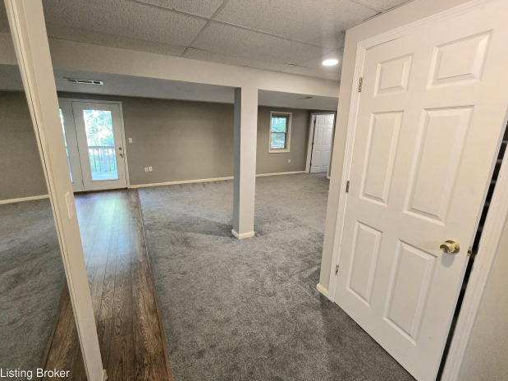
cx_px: 235
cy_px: 186
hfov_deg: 101.9
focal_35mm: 14
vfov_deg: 85.6
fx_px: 205
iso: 640
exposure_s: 1/60.2
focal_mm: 2.2
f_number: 2.2
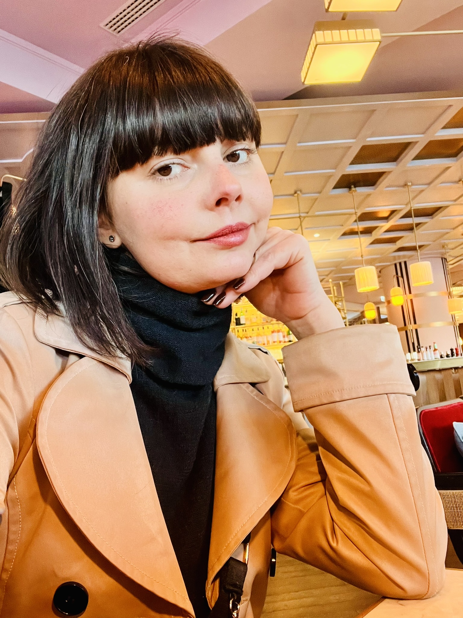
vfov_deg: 60.0
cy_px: 309
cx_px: 232
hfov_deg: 46.8
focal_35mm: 30
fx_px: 535
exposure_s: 1/50
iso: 320
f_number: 2.2
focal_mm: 2.71
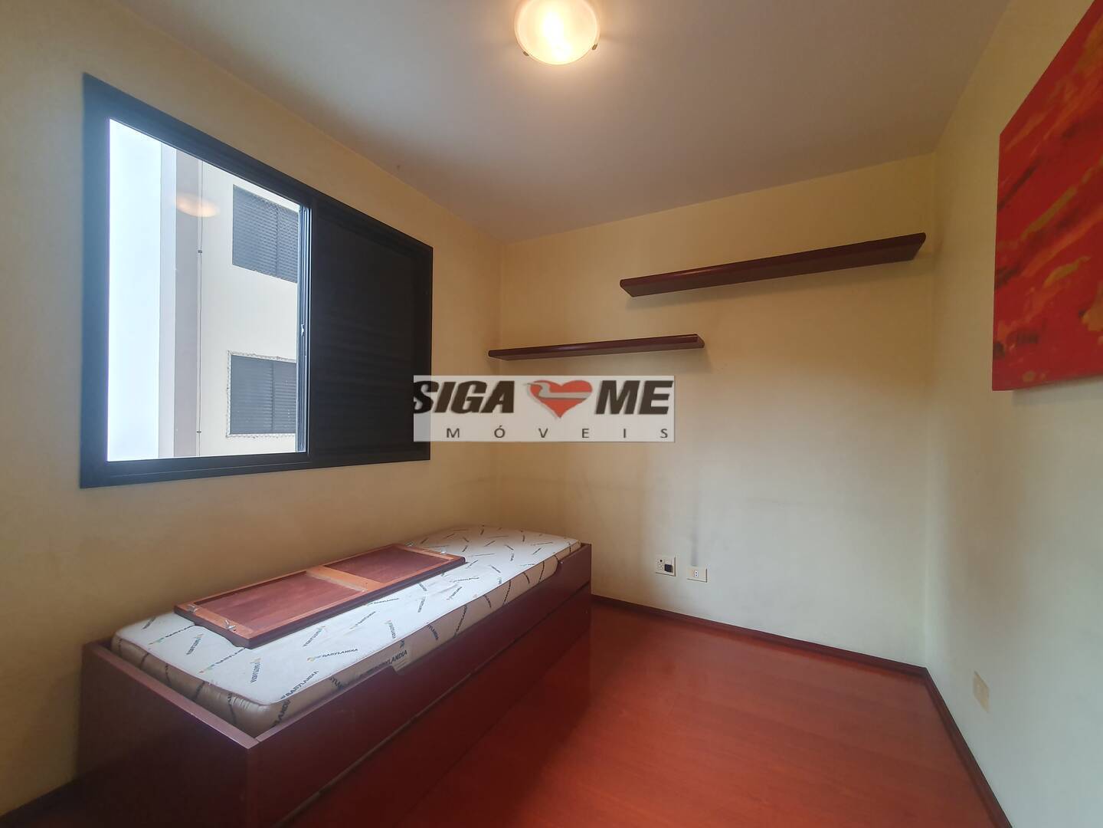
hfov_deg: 106.2
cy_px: 414
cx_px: 552
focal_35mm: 13
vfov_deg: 89.9
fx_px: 414
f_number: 2.2
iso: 160
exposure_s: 1/60
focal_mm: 1.8
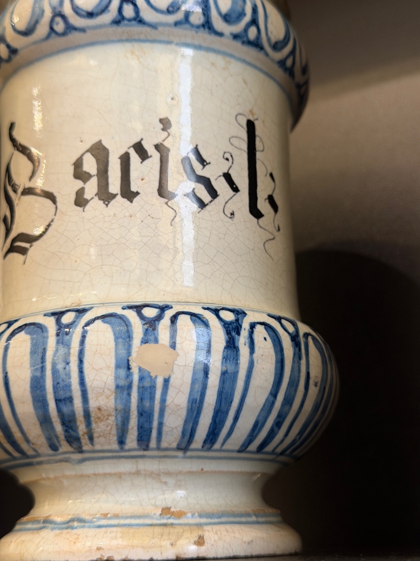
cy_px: 280
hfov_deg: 30.3
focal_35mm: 48
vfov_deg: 39.7
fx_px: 777
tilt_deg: +15.5
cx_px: 210
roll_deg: -0.2
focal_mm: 6.76
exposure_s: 1/50
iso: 160
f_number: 1.78
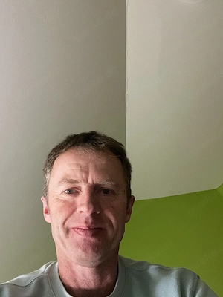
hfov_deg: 46.8
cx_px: 112
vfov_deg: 60.0
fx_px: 258
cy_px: 148
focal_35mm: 30
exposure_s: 1/15
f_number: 2.2
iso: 1250
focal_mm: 2.71
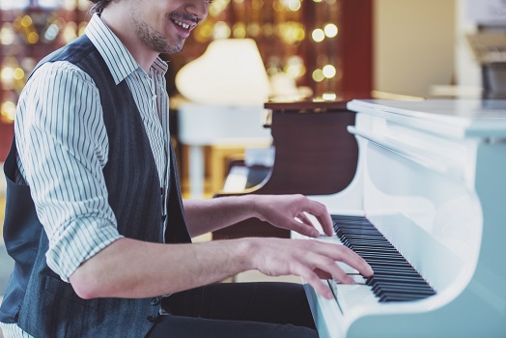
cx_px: 253
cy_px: 169
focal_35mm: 85
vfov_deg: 16.1
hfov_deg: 23.9
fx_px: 1195
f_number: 2.8
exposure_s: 1/160
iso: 500
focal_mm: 85
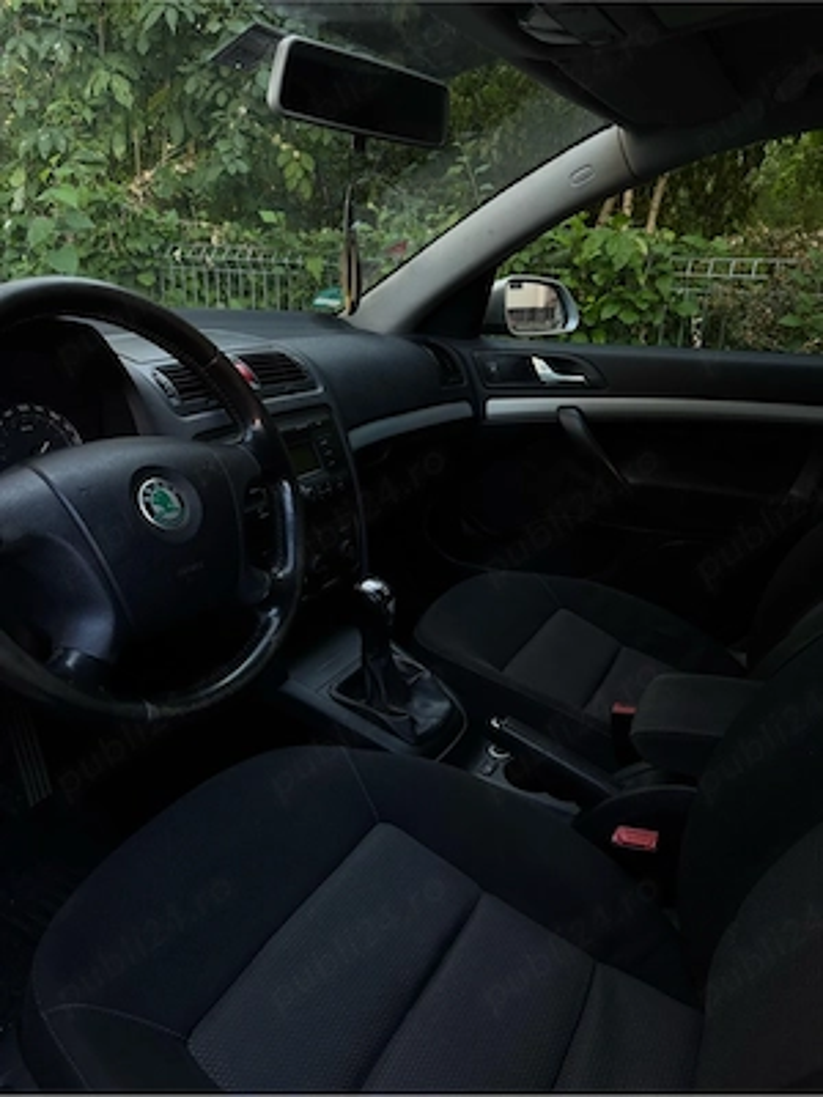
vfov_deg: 71.6
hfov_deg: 56.8
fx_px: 761
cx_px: 412
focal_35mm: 24
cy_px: 548
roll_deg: -1.6
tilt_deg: -18.9
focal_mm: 6.76
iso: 160
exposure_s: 1/121
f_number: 1.78
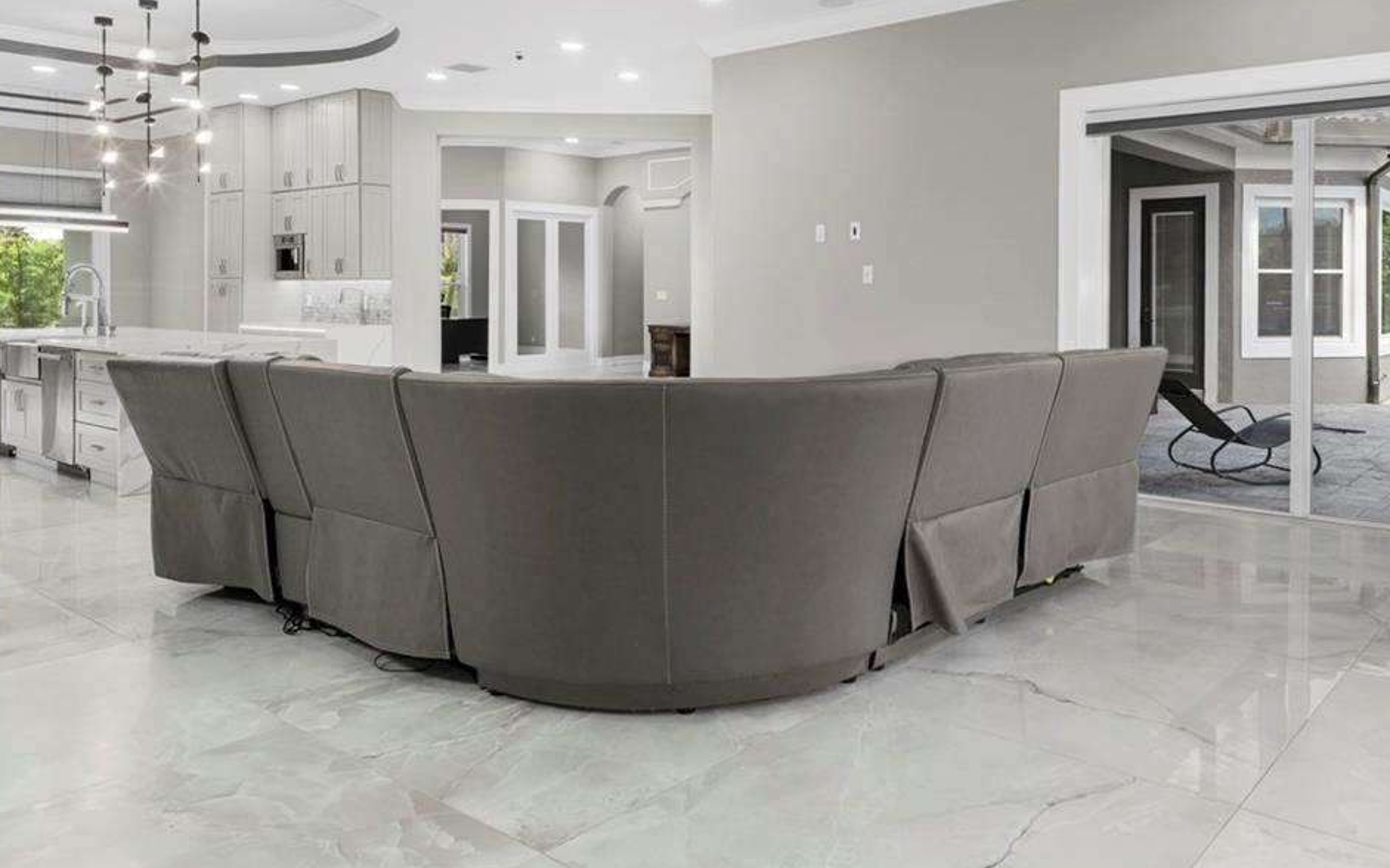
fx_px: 985
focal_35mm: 26
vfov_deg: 46.9
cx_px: 839
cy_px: 300
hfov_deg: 69.7
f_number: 7.1
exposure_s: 1
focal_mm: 10
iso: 100
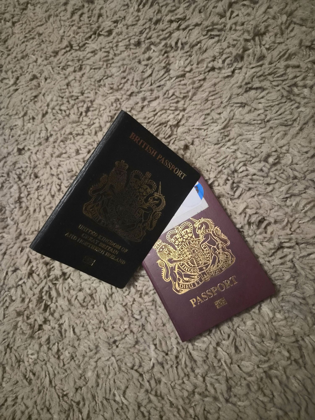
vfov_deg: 73.9
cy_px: 210
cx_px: 158
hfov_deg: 58.9
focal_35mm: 23
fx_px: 279
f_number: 1.8
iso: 1600
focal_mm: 5.4
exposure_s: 1/20
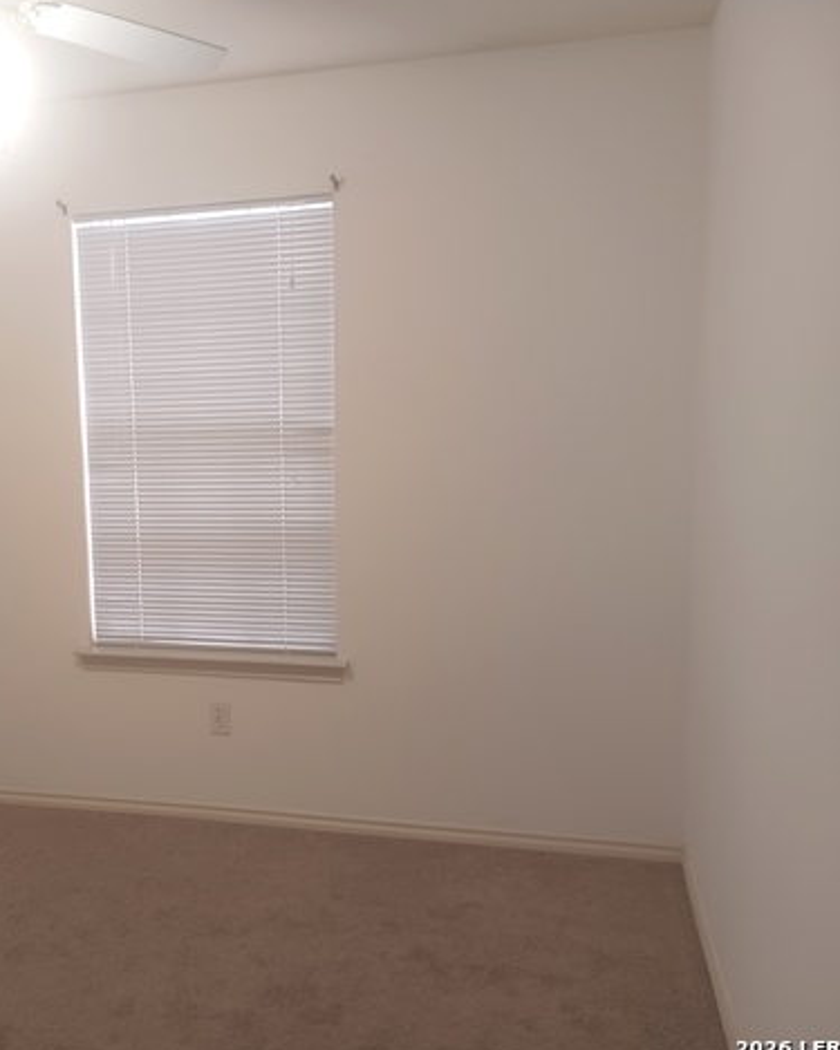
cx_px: 197
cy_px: 524
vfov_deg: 50.3
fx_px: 1119
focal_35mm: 36
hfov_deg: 39.9
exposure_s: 1/24
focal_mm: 4
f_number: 1.8
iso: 250
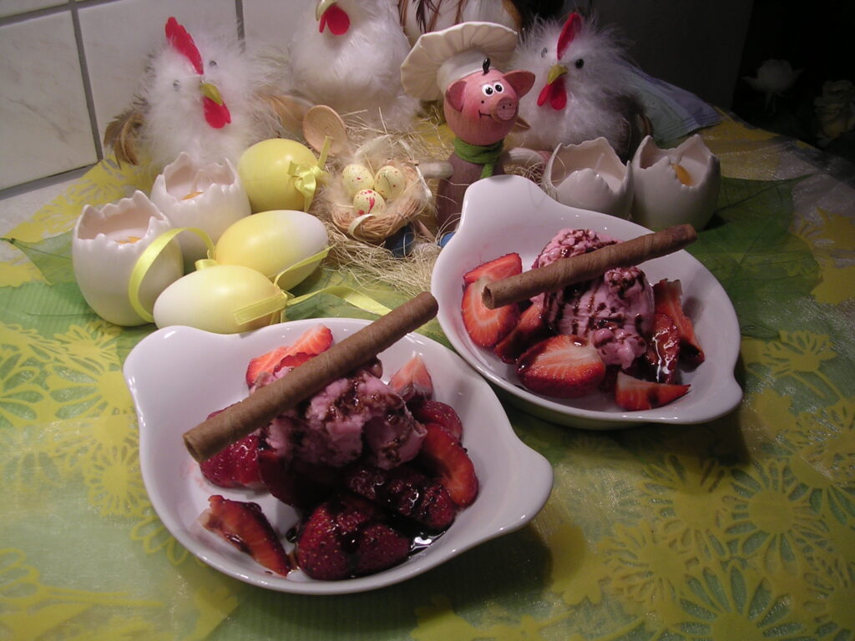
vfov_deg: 37.7
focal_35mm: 38
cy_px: 320
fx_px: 939
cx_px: 428
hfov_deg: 49.0
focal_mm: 5.8
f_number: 2.8
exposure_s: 1/51
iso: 100
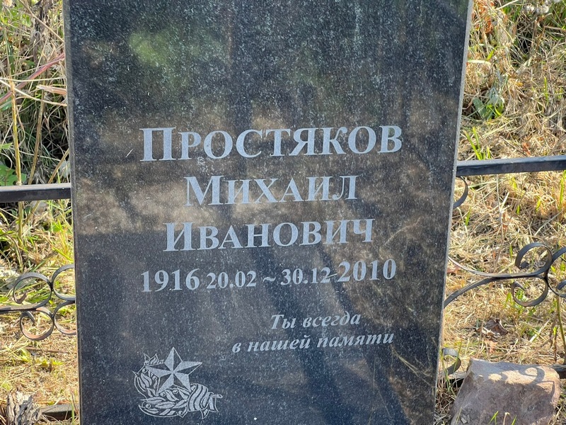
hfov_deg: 25.3
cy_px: 212
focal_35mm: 77
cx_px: 283
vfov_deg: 19.1
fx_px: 1259
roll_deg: +1.4
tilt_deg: -26.6
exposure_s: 1/99
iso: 40
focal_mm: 9
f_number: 2.8
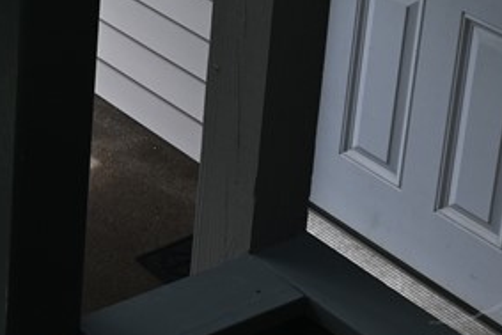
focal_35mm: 118
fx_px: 1644
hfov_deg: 16.3
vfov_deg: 11.1
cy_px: -188
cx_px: -167
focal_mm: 20.5
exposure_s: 1/250
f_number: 5.6
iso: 200
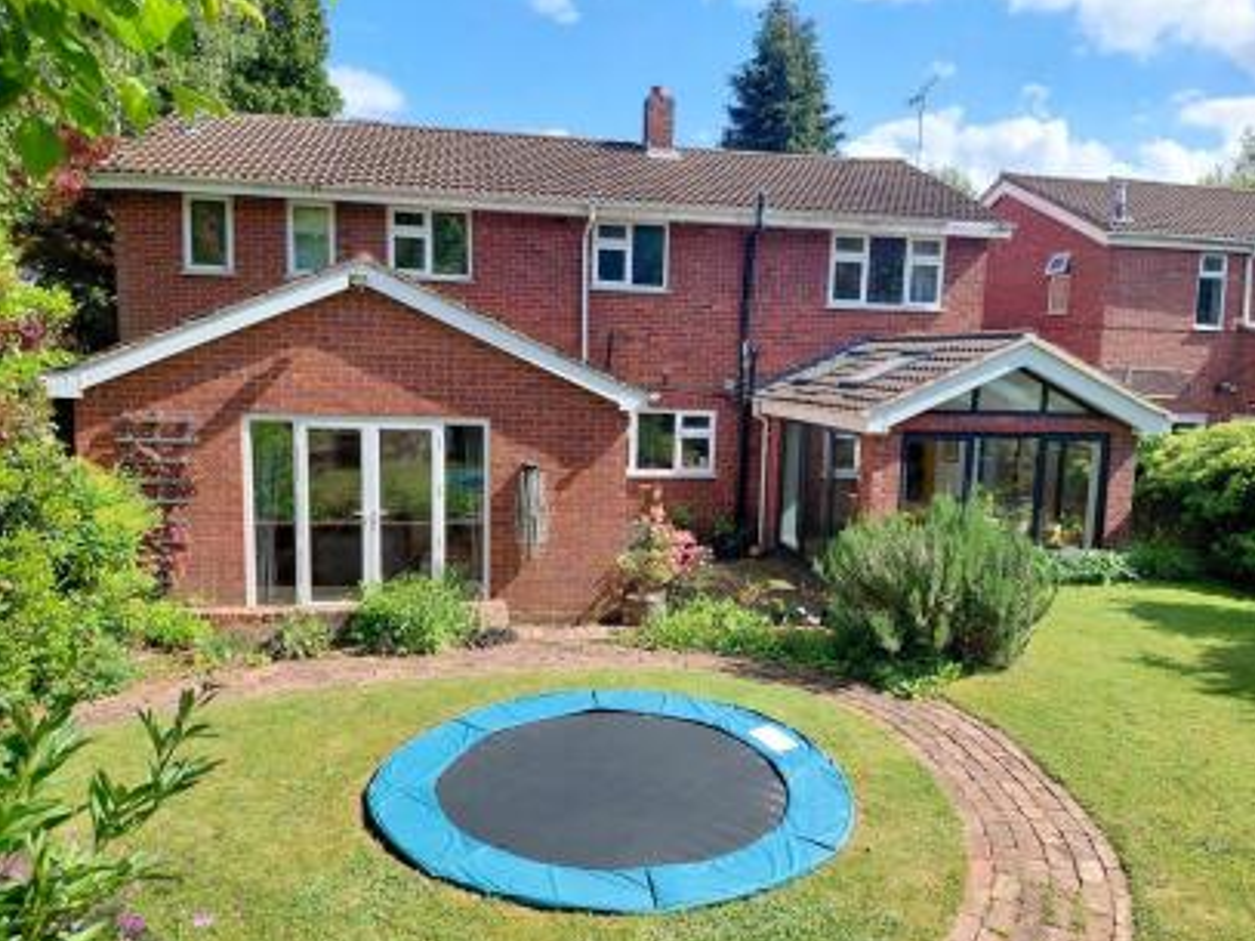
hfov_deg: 67.3
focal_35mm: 26
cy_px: 477
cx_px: 649
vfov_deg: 53.0
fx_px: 942
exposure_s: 1/1237
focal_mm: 4.69
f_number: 1.8
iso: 50
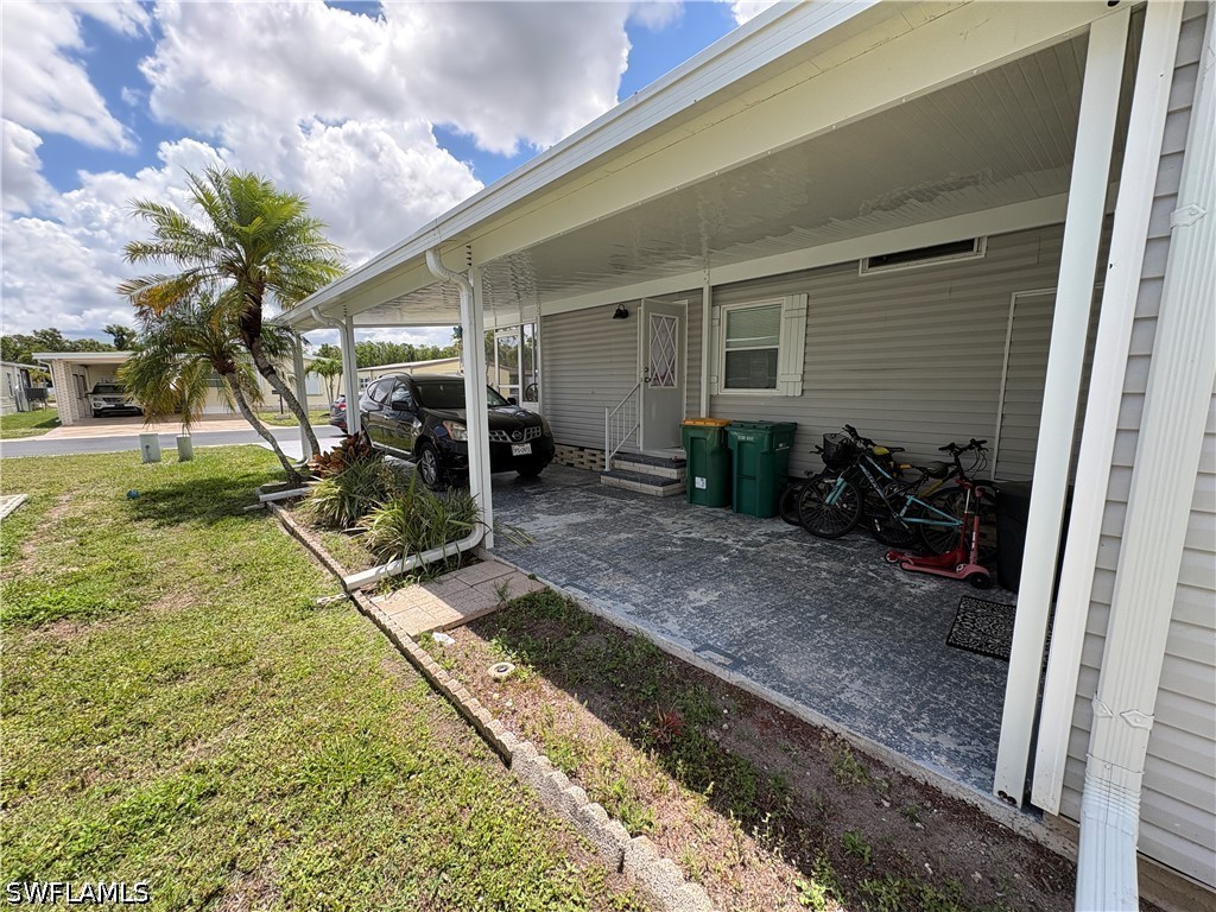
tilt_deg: -8.9
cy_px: 456
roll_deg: +1.1
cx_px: 608
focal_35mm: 14
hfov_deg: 102.1
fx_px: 492
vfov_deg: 85.7
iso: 64
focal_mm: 2.22
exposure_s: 1/456
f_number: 2.2
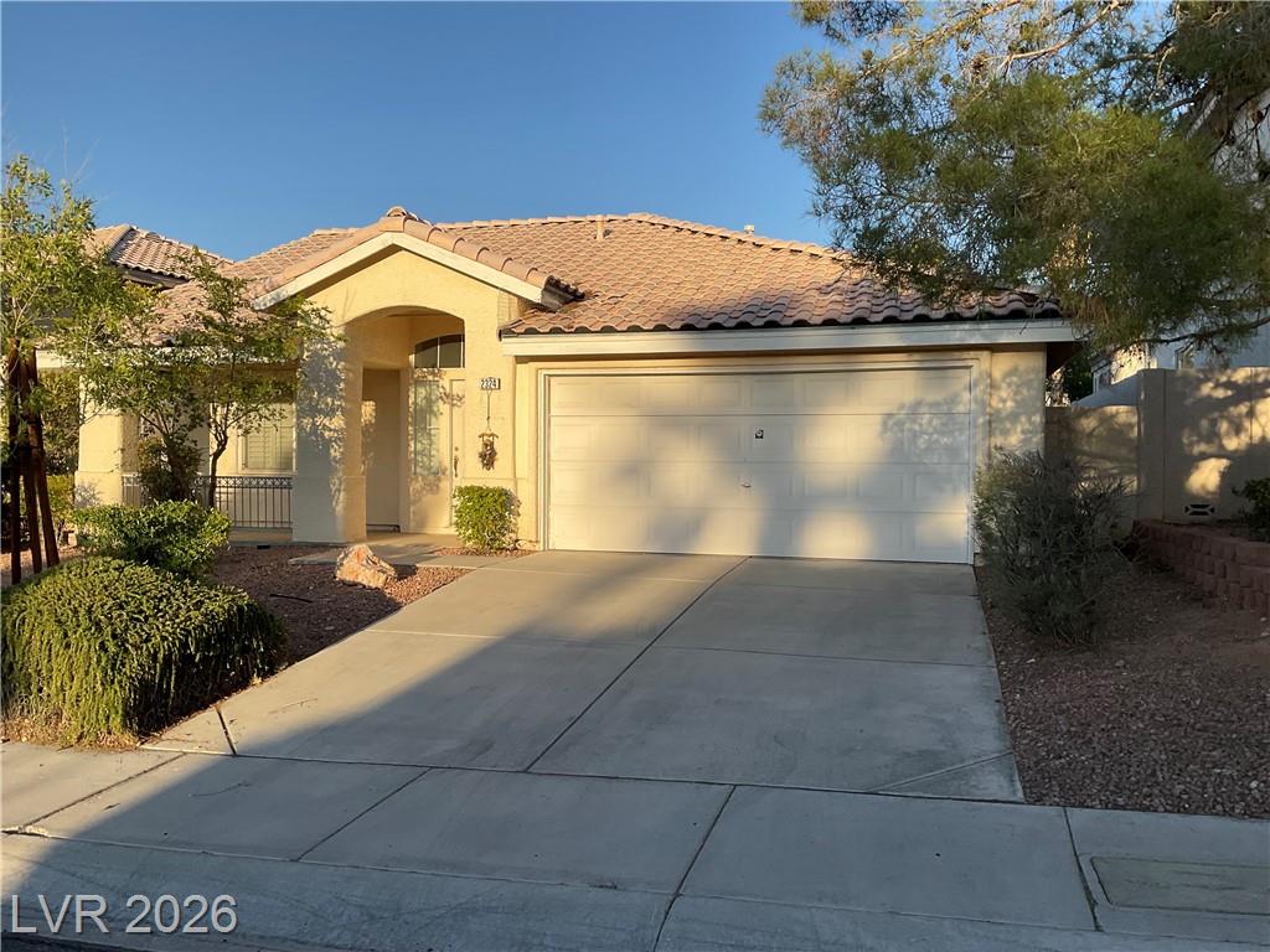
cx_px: 635
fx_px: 1064
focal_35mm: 29
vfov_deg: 48.2
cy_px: 476
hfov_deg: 61.7
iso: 16
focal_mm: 3
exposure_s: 1/1279
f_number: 1.8
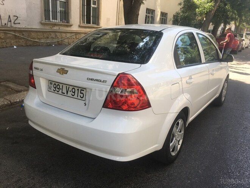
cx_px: 125
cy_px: 94
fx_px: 209
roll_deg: -3.8
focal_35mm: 29
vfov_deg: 48.2
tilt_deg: -14.2
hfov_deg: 61.7
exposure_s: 1/206
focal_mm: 4.15
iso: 25
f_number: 2.2
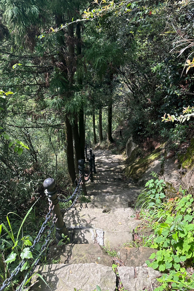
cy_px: 130
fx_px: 226
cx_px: 99
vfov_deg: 65.3
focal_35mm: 28
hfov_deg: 46.4
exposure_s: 1/773
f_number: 1.78
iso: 80
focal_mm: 6.86
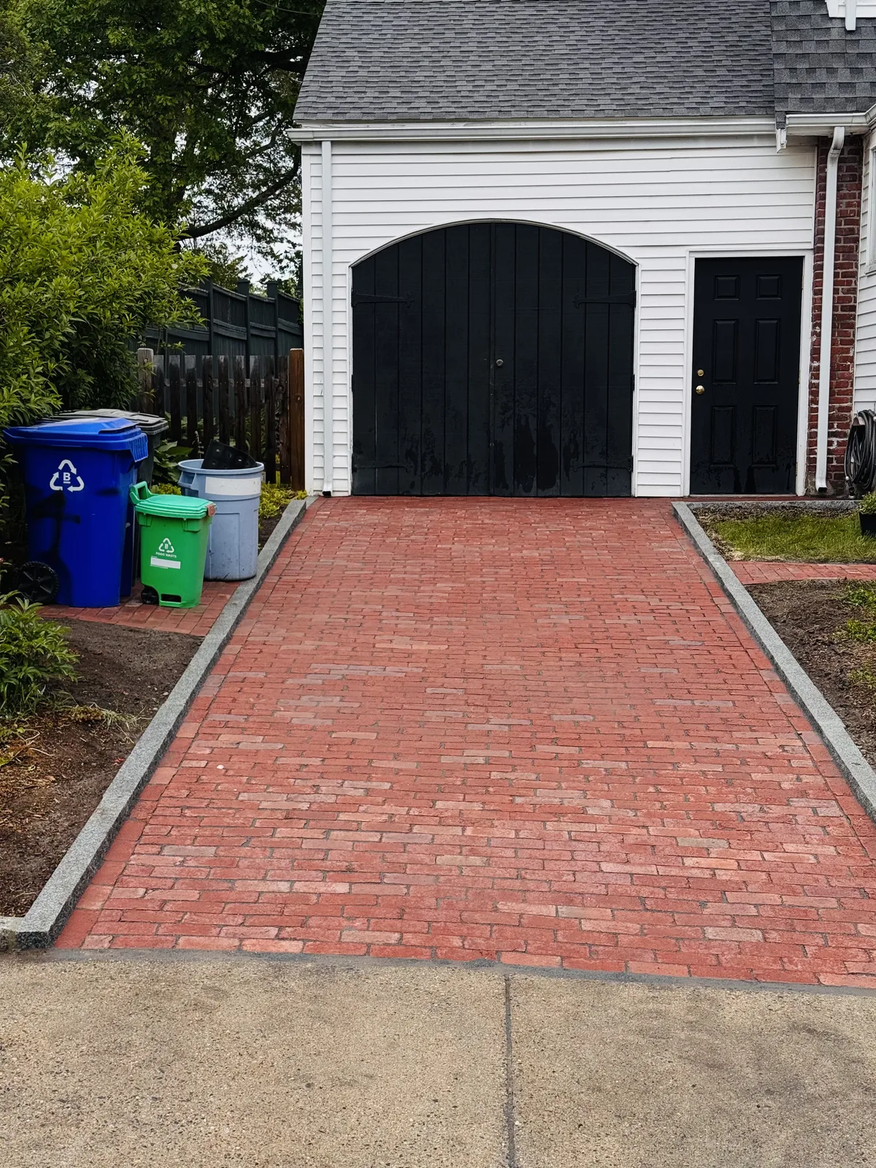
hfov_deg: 30.3
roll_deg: -0.3
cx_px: 438
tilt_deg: -6.4
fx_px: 1620
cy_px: 584
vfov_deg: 39.7
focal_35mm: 48
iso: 64
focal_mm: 6.76
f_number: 1.78
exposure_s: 1/1869
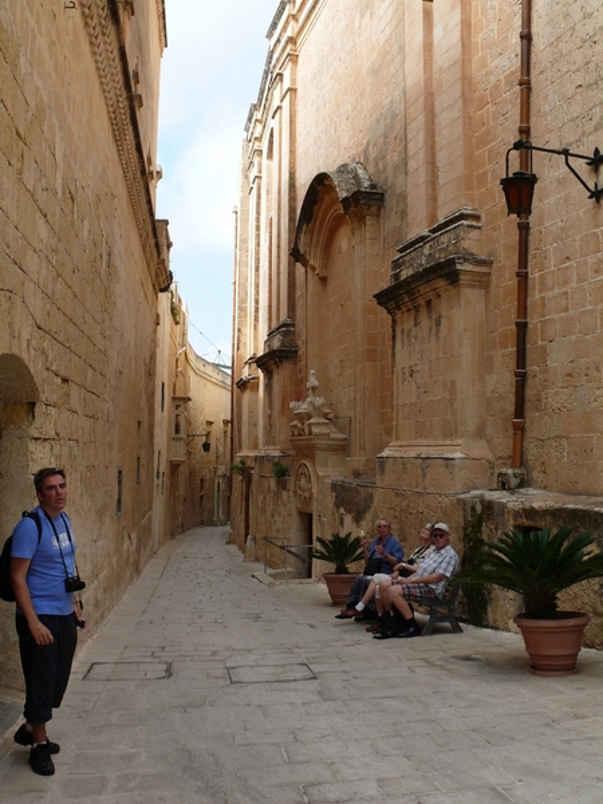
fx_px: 813
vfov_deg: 52.6
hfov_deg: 40.7
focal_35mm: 35
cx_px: 302
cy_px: 402
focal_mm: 7.4
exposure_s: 1/200
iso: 100
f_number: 5.6
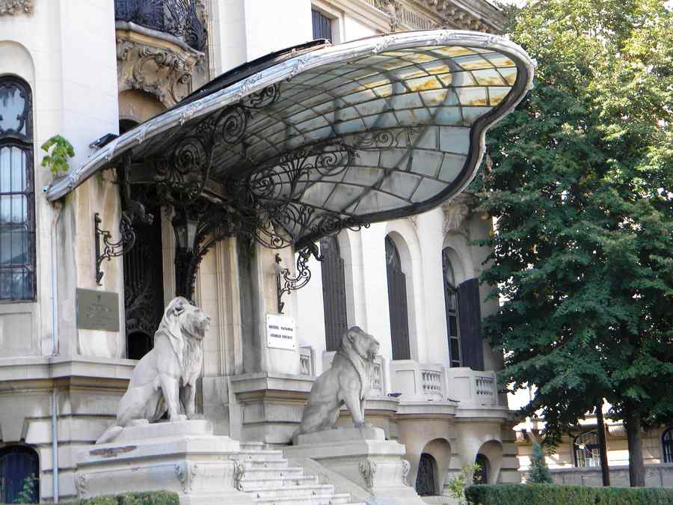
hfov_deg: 29.0
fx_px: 1303
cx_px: 336
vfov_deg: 21.9
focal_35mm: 67
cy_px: 252
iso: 80
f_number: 4.3
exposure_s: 1/83
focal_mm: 12.2
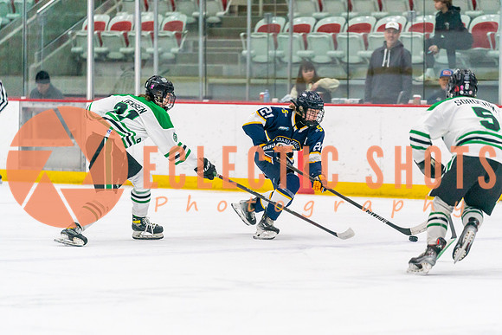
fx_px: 3273
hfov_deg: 8.8
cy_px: 197
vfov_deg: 5.9
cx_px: 295
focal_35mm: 235
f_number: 2.8
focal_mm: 200
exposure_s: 1/1250
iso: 3200
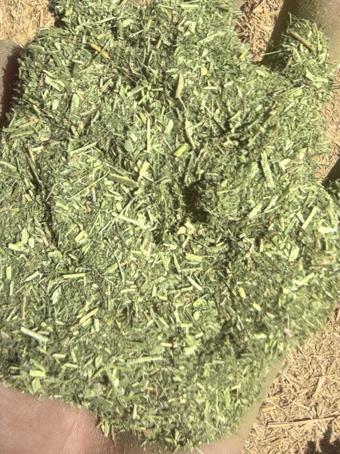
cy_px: 224
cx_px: 149
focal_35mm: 40
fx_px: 524
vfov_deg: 46.8
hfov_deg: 35.9
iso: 100
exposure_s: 1/4016
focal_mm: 1.76
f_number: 2.2
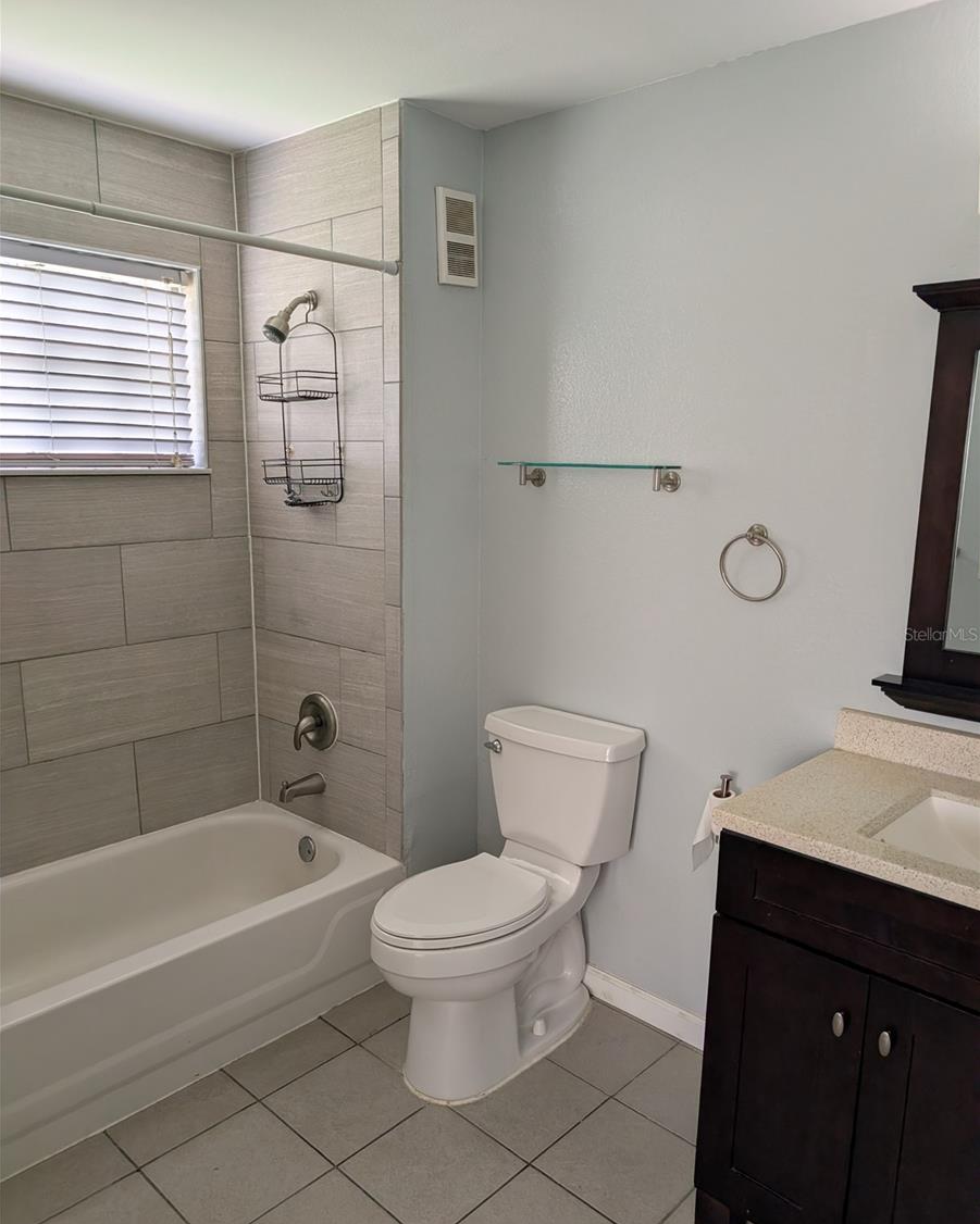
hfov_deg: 56.8
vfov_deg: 68.1
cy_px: 634
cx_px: 490
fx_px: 906
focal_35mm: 25
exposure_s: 1/120
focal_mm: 6.9
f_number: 1.68
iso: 103
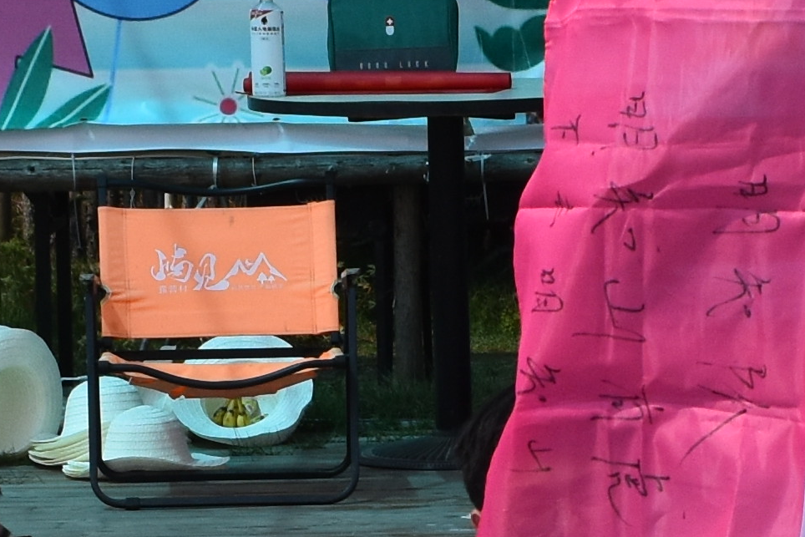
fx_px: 5009
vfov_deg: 6.1
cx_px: 664
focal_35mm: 224
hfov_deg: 9.2
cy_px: 692
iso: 360
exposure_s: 1/2000
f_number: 8
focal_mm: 24
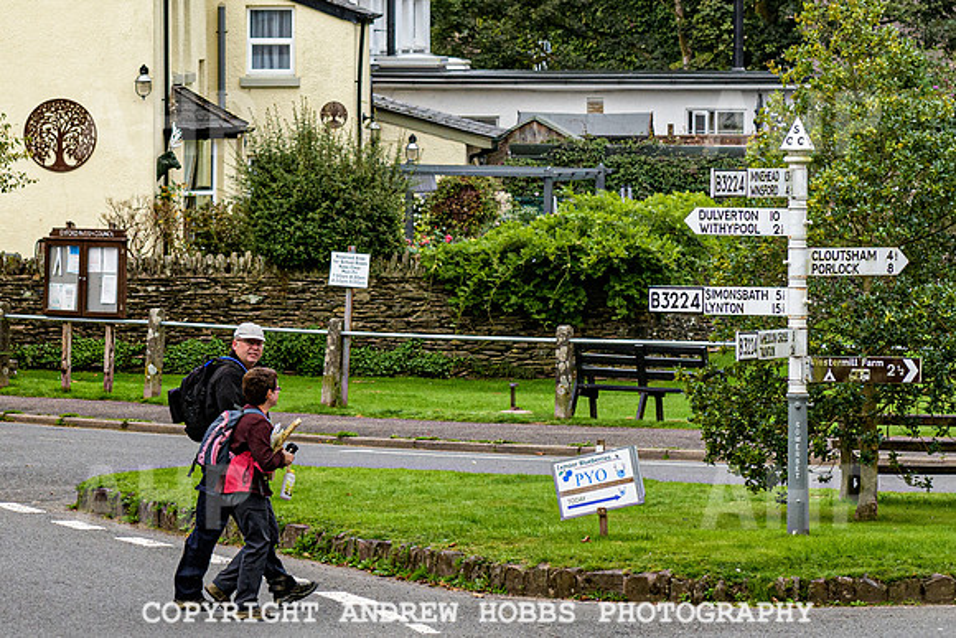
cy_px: 77
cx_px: 326
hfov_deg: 9.8
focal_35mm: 210
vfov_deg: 6.5
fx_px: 5571
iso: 400
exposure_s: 1/500
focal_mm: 70
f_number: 5.6
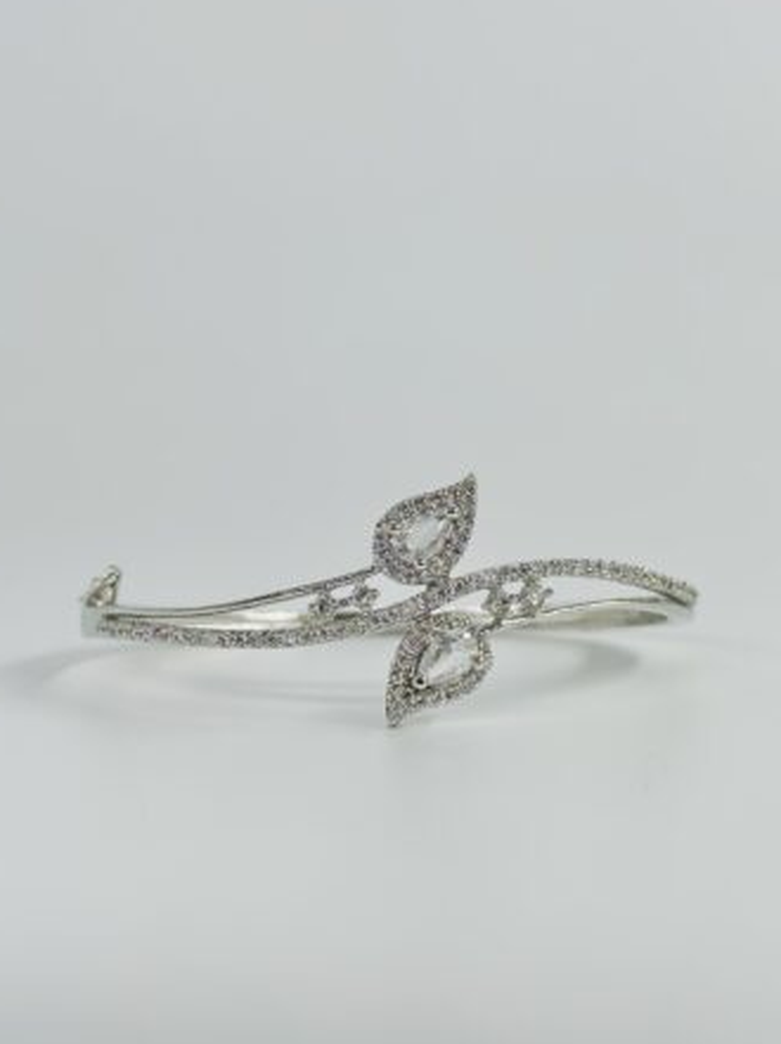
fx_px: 1838
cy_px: 518
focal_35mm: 61
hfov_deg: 24.0
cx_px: 388
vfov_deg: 31.7
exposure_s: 1/1565
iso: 80
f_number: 1.78
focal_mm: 6.86
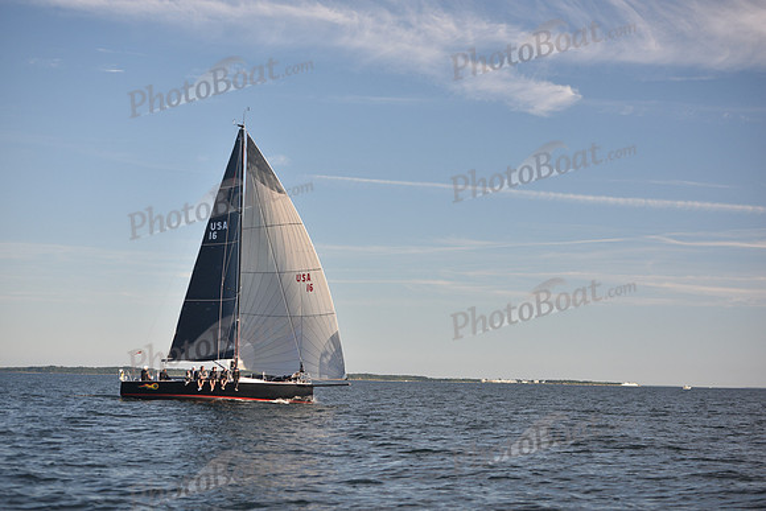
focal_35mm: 70
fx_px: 1490
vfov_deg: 19.5
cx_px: 383
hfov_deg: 28.8
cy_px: 256
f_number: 3.5
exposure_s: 1/800
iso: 250
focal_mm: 70
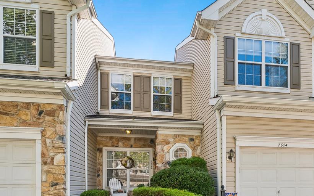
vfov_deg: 44.4
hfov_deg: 72.2
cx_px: 178
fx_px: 214
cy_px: 180
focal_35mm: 25
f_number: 9
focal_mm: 14
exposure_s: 1/60
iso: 250
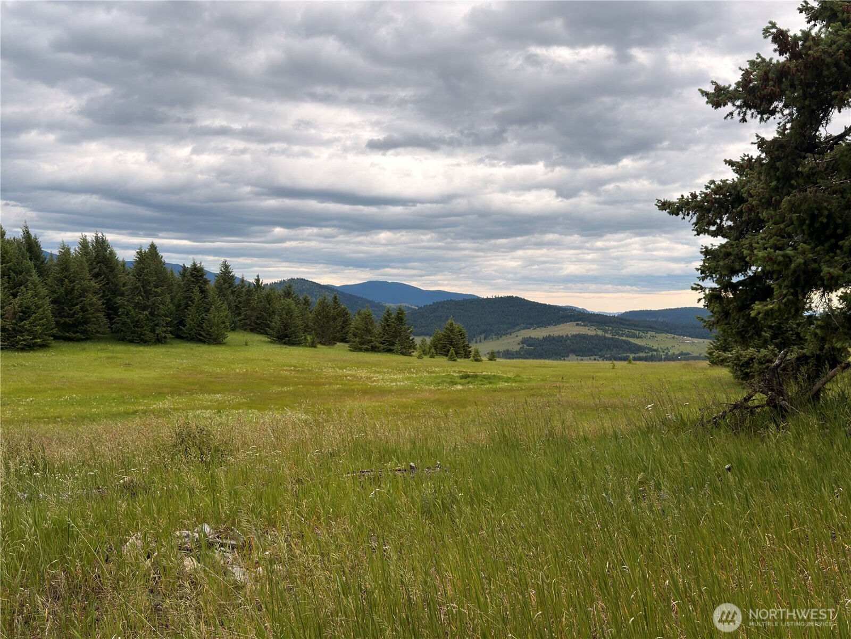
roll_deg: -0.3
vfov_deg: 40.7
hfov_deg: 52.6
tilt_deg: -1.6
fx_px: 860
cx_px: 426
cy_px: 320
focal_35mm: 35
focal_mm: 6.76
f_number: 1.78
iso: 64
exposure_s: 1/1623
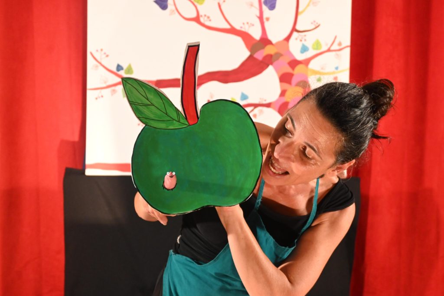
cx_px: 222
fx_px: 648
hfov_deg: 37.8
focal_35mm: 52
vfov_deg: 25.8
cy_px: 148
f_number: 5.3
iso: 3200
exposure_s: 1/80
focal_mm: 35
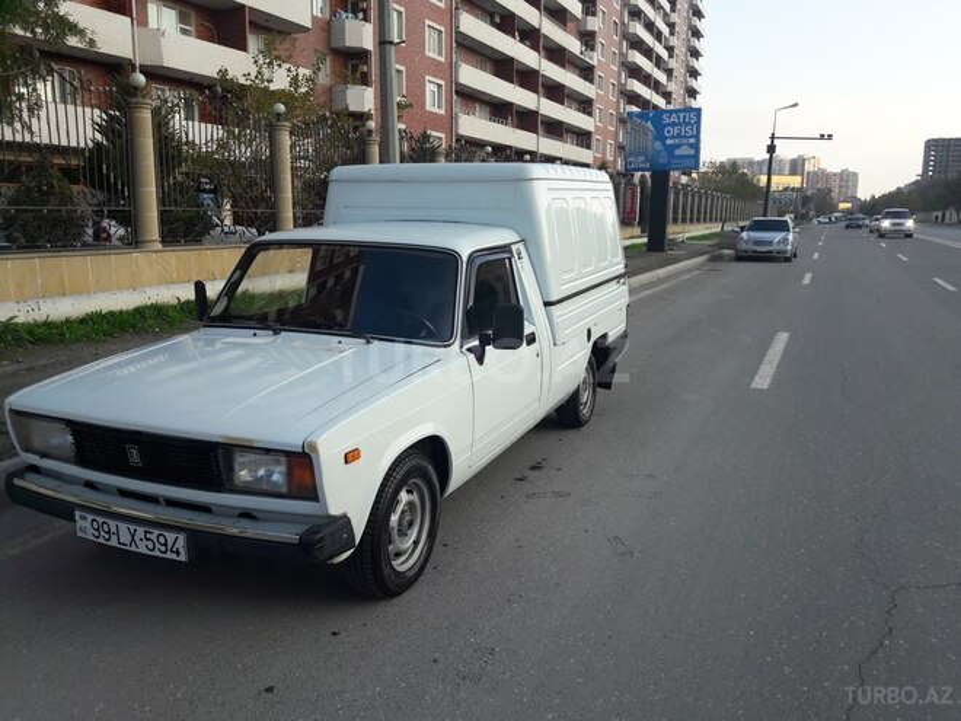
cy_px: 360
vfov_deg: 49.7
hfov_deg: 63.4
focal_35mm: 28
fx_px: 777
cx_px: 480
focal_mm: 3.7
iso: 40
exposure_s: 1/412
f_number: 1.9
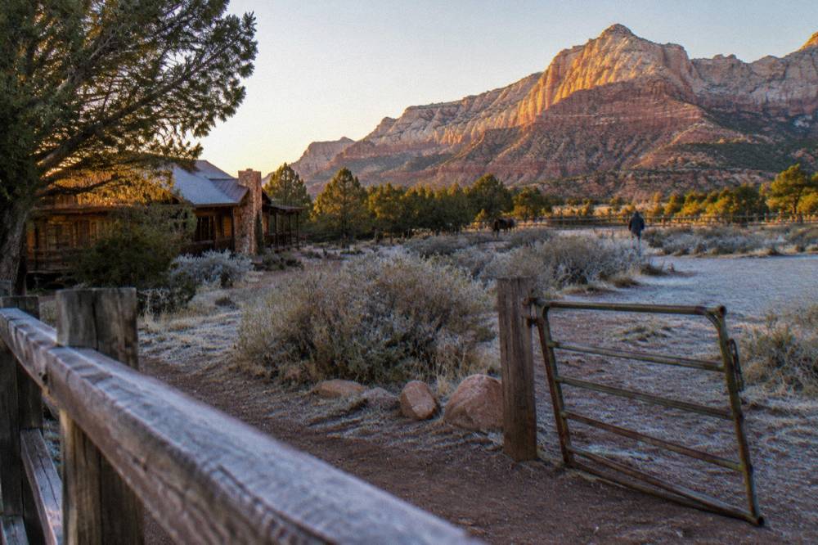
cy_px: 272
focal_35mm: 35
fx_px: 795
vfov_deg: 37.8
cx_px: 409
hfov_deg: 54.5
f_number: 9
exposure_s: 1/200
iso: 320
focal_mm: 35
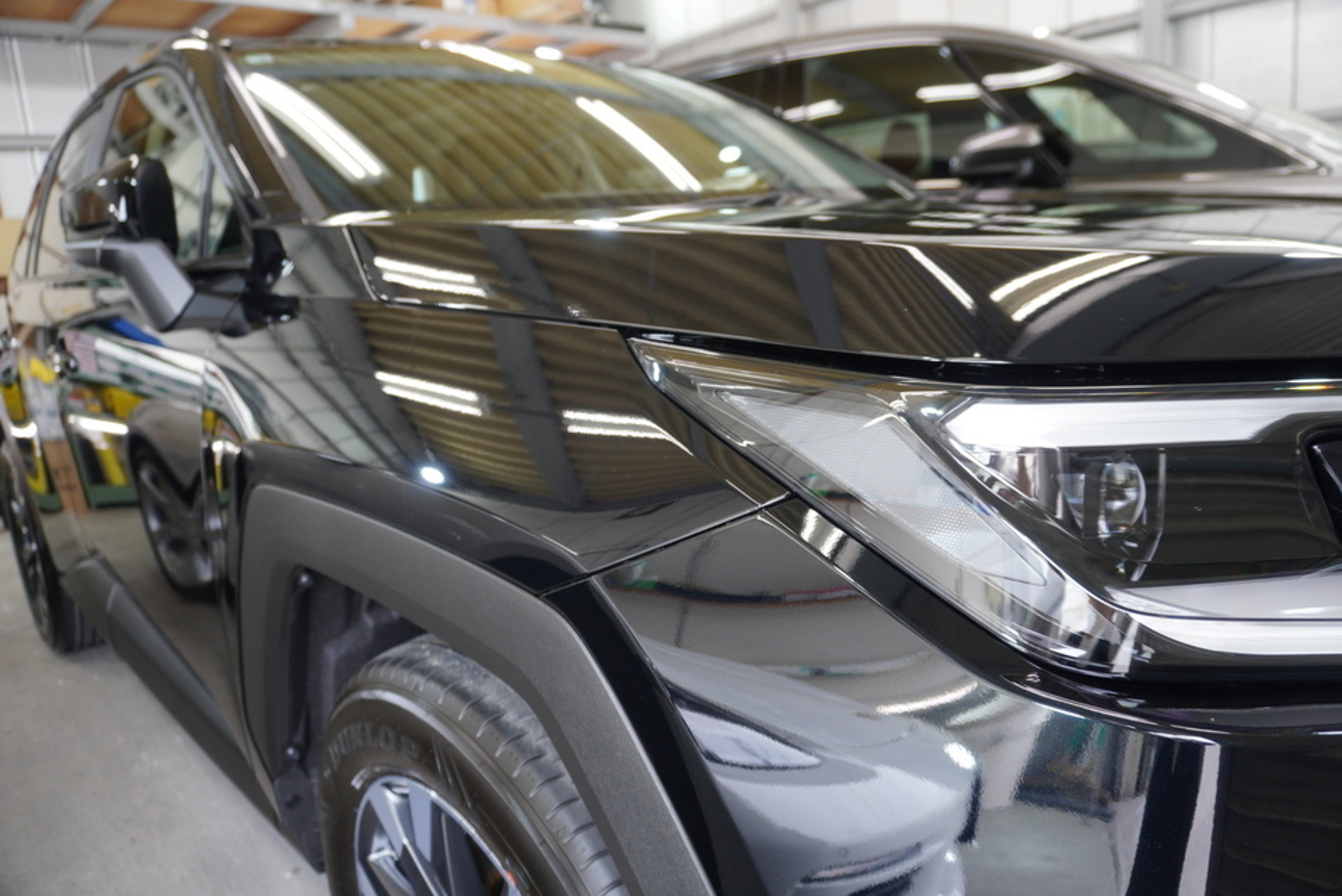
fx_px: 895
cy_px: 448
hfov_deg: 73.7
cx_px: 671
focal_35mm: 24
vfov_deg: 53.2
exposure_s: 1/30
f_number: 3.5
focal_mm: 16
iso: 200
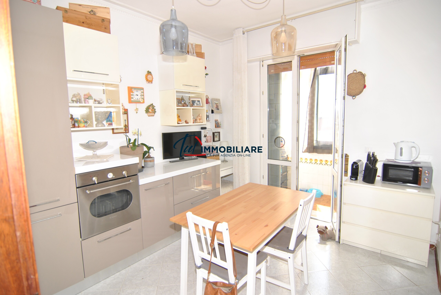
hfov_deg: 89.9
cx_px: 220
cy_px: 148
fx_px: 221
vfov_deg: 67.5
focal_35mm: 18
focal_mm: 12
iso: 200
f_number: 4
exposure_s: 1/60
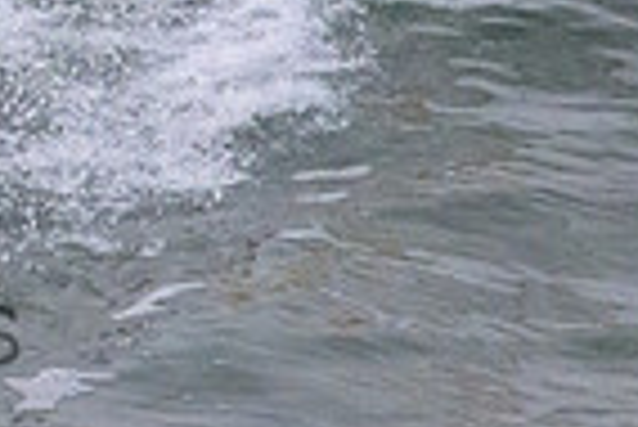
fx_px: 75058
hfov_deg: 0.5
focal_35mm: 4231
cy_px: -555
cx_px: -715
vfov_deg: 0.3
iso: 6400
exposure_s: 1/3200
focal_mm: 800
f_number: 11
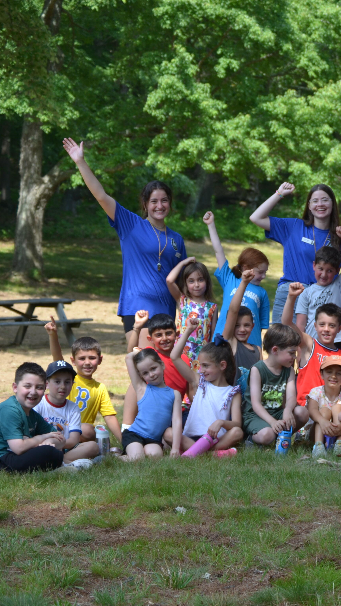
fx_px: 2086
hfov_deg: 9.2
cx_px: 384
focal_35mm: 130
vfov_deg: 16.5
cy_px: 303
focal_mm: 55
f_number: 4
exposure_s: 1/250
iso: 100
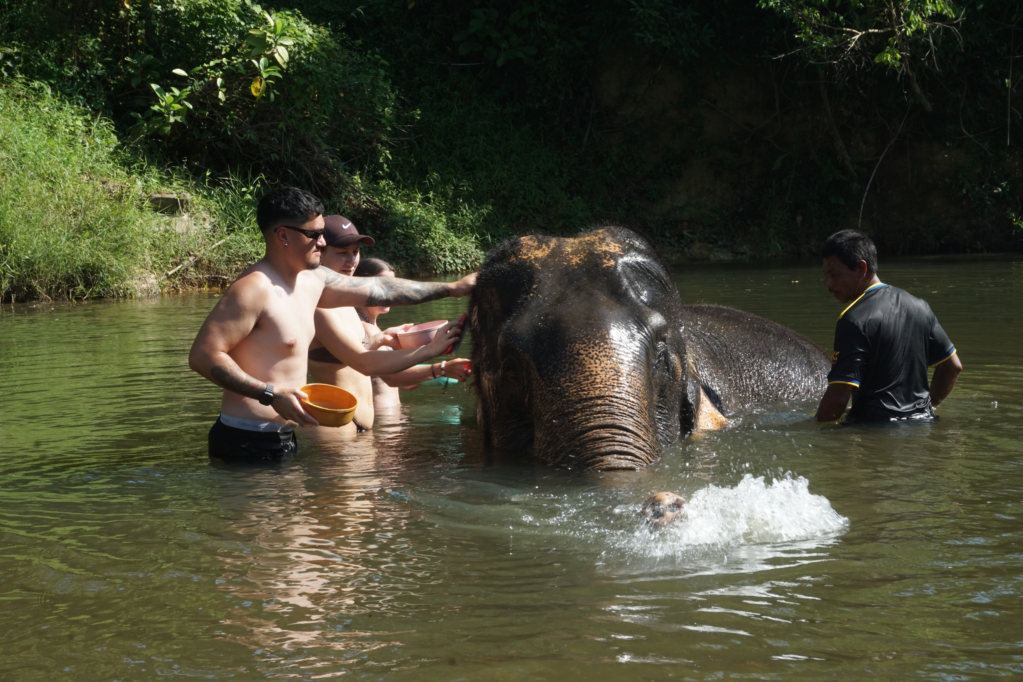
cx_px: 512
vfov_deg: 18.2
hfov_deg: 27.0
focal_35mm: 75
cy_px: 341
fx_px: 2131
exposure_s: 1/125
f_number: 18
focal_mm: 50
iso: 400
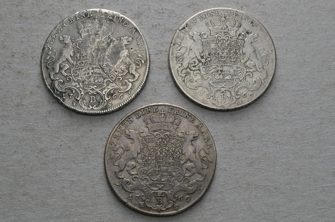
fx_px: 501
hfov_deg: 36.9
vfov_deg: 25.0
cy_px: 111
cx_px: 168
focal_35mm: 54
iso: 400
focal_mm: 36
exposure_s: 1/200
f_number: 14
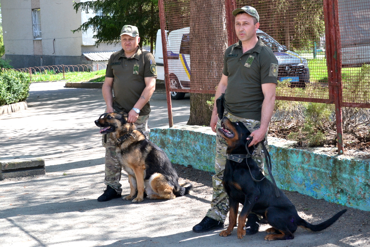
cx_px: 185
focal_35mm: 68
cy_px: 124
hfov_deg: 29.9
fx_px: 694
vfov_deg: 20.2
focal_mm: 45
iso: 360
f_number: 6.3
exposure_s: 1/250
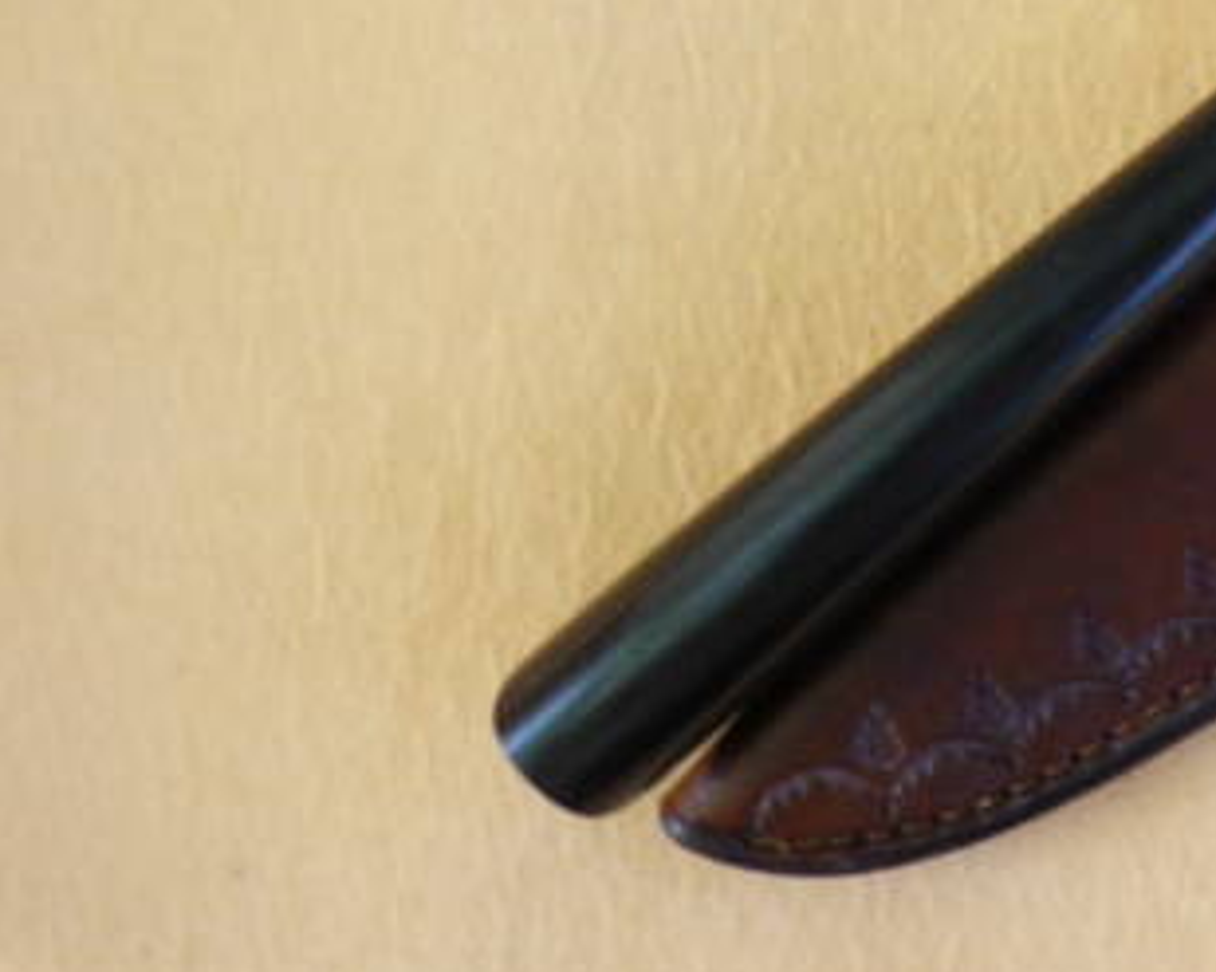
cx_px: 1247
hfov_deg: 22.1
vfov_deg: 18.3
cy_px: 177
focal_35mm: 83
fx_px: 2986
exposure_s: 1/50
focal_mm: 7.3
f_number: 3.9
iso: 160
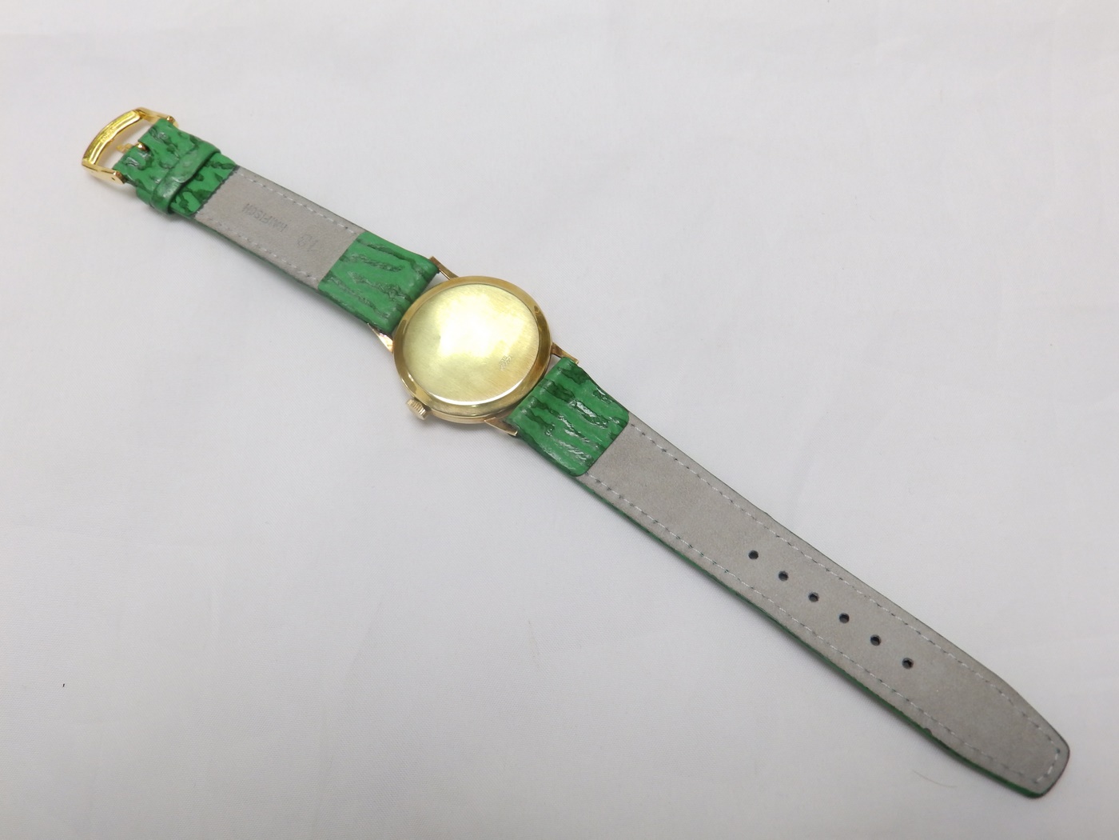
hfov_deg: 56.8
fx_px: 1034
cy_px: 420
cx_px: 560
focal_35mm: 32
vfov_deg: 44.2
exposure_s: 1/30
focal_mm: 5.7
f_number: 3.7
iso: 160
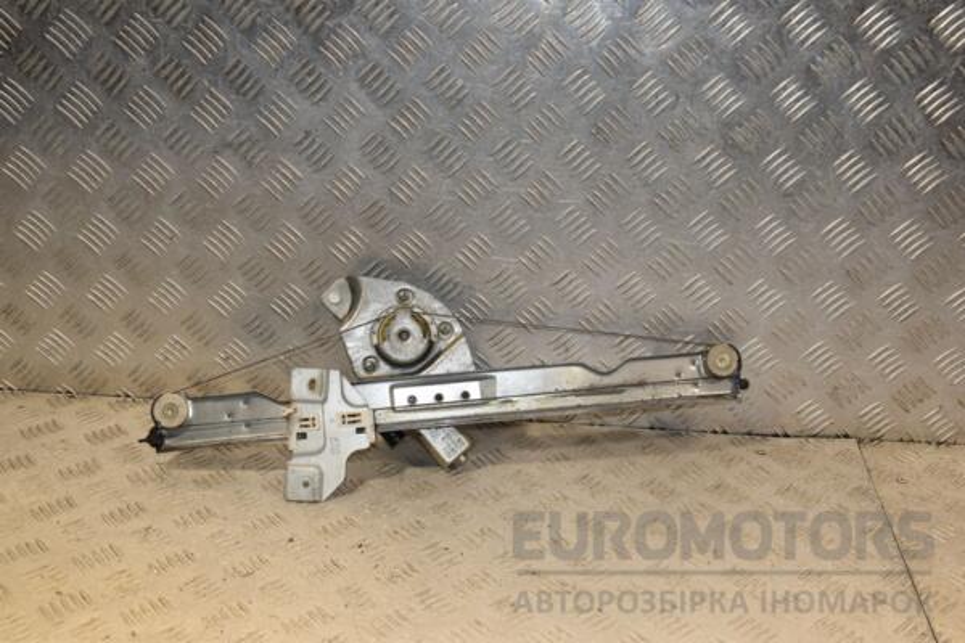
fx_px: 1206
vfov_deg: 29.9
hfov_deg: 43.6
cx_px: 482
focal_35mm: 45
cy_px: 322
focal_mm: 30
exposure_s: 1/200
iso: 800
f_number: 7.1
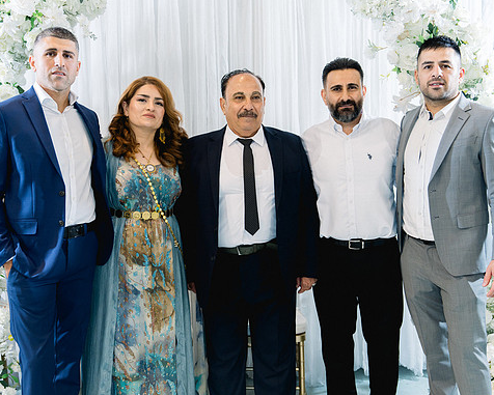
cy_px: 199
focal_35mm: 48
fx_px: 702
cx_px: 231
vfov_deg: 31.5
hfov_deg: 38.8
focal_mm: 42
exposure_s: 1/160
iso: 800
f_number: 2.8
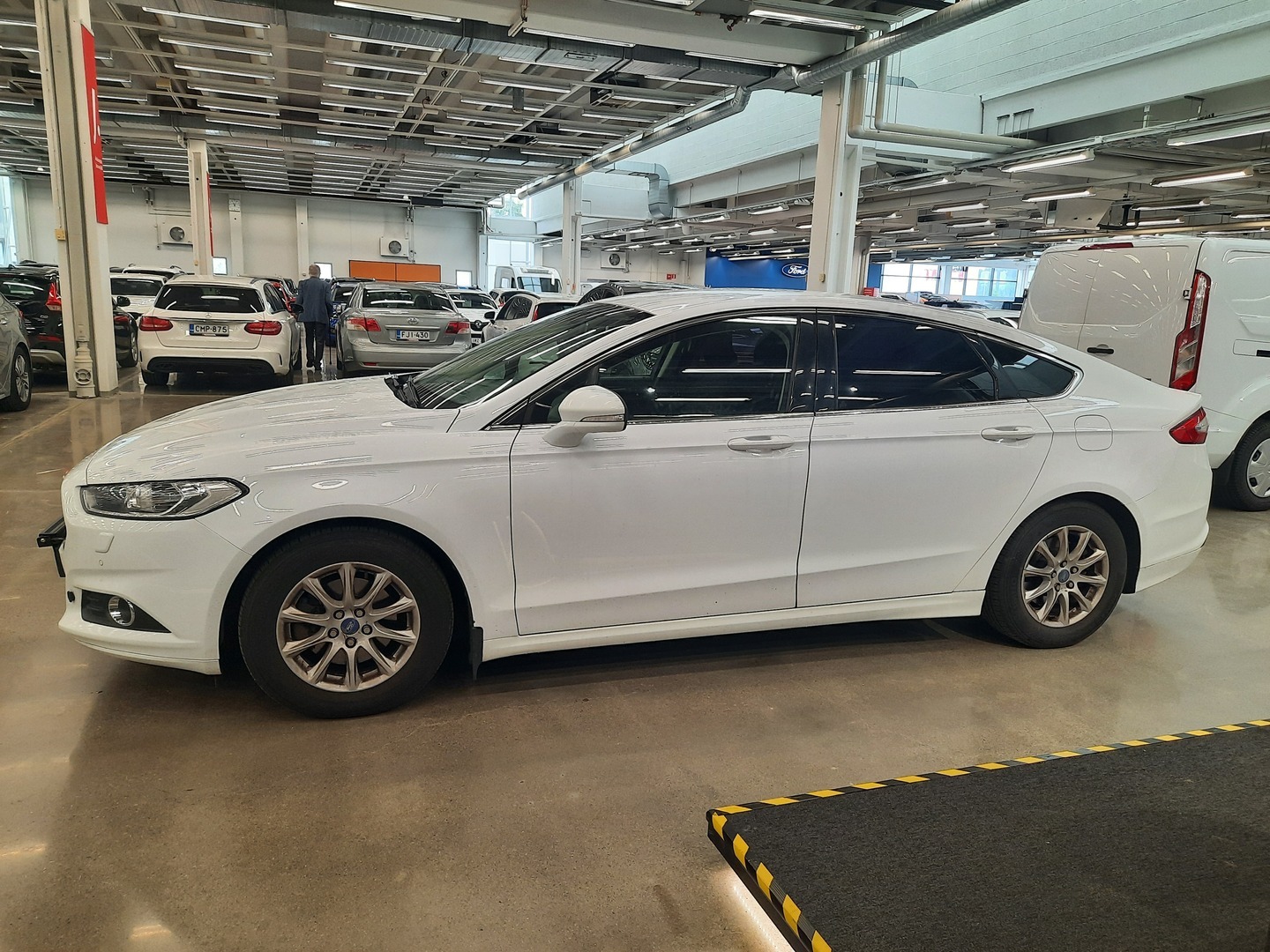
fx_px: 917
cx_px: 635
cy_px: 476
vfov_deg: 54.9
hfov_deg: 69.4
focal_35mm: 25
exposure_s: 1/60
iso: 100
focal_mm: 4.6
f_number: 2
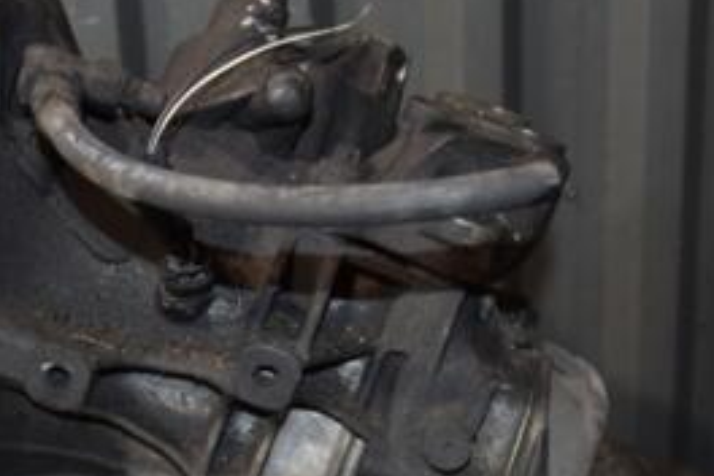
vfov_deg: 16.0
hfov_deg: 23.7
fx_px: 1688
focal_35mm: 85
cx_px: 197
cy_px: 306
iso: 800
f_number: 5
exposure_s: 1/60
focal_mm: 25
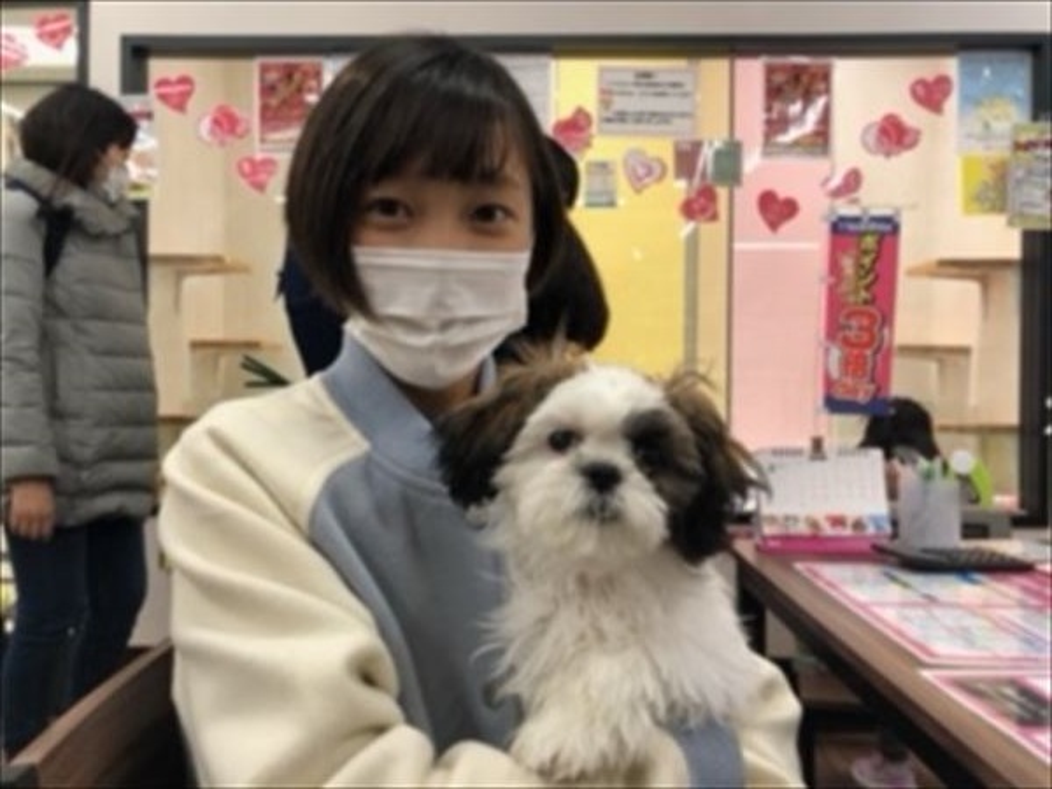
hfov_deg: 63.4
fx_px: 851
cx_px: 526
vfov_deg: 49.7
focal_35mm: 28
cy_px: 394
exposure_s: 1/100
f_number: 1.8
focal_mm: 3.99
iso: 125
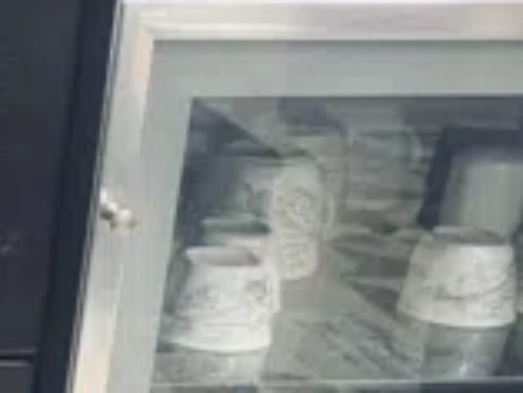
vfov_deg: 13.4
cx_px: -446
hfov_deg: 15.6
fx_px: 1603
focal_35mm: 106
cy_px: 543
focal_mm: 4.25
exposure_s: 1/33
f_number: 1.8
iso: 400
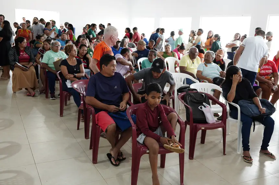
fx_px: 279
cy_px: 92
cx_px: 140
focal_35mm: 36
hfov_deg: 53.2
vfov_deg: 36.8
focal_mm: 24
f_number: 3.5
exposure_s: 1/125
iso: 2000
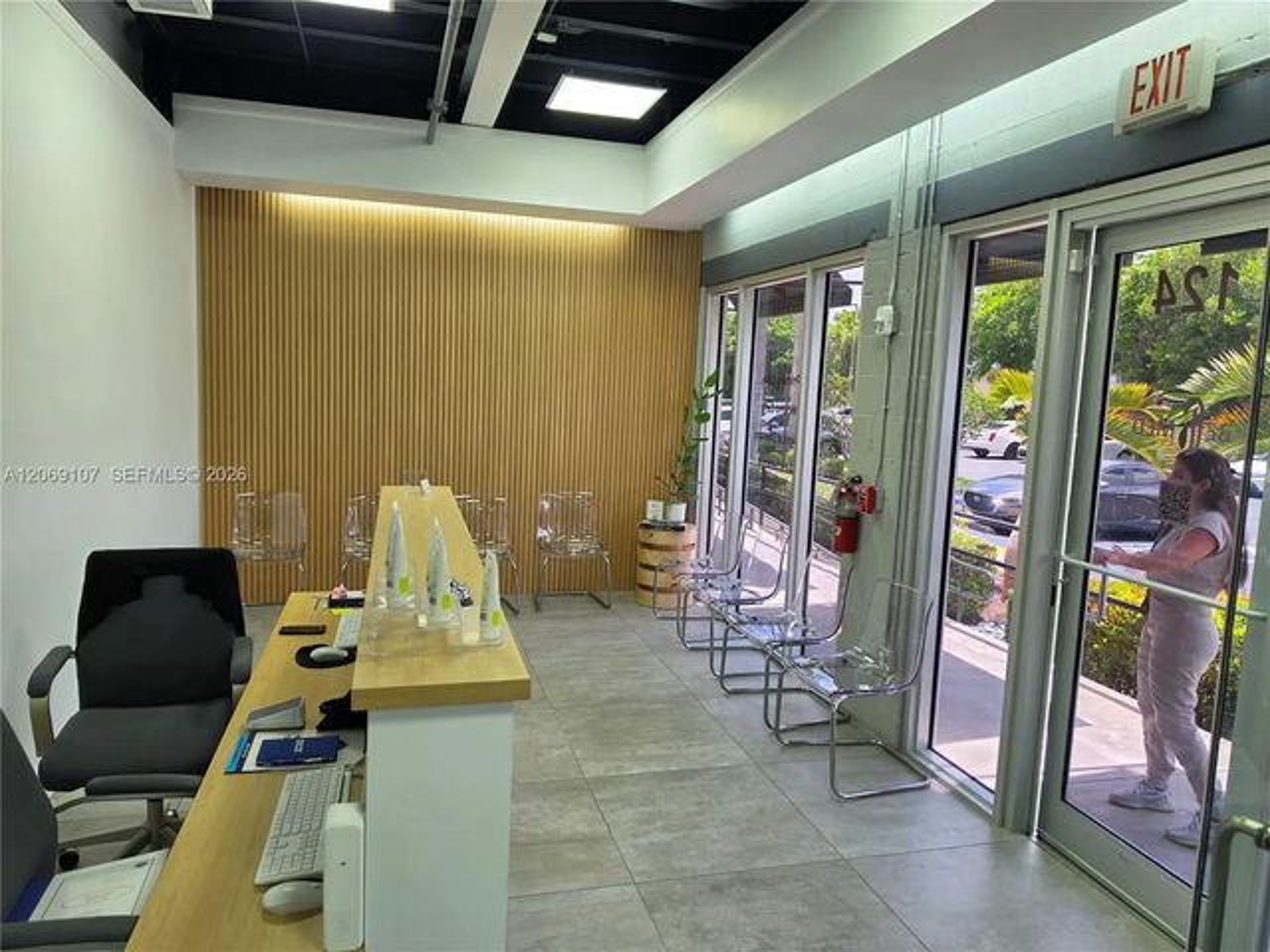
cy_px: 476
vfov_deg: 58.9
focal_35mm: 23
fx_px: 844
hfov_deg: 73.9
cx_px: 635
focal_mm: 6.5
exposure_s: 1/120
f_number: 1.4
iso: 32
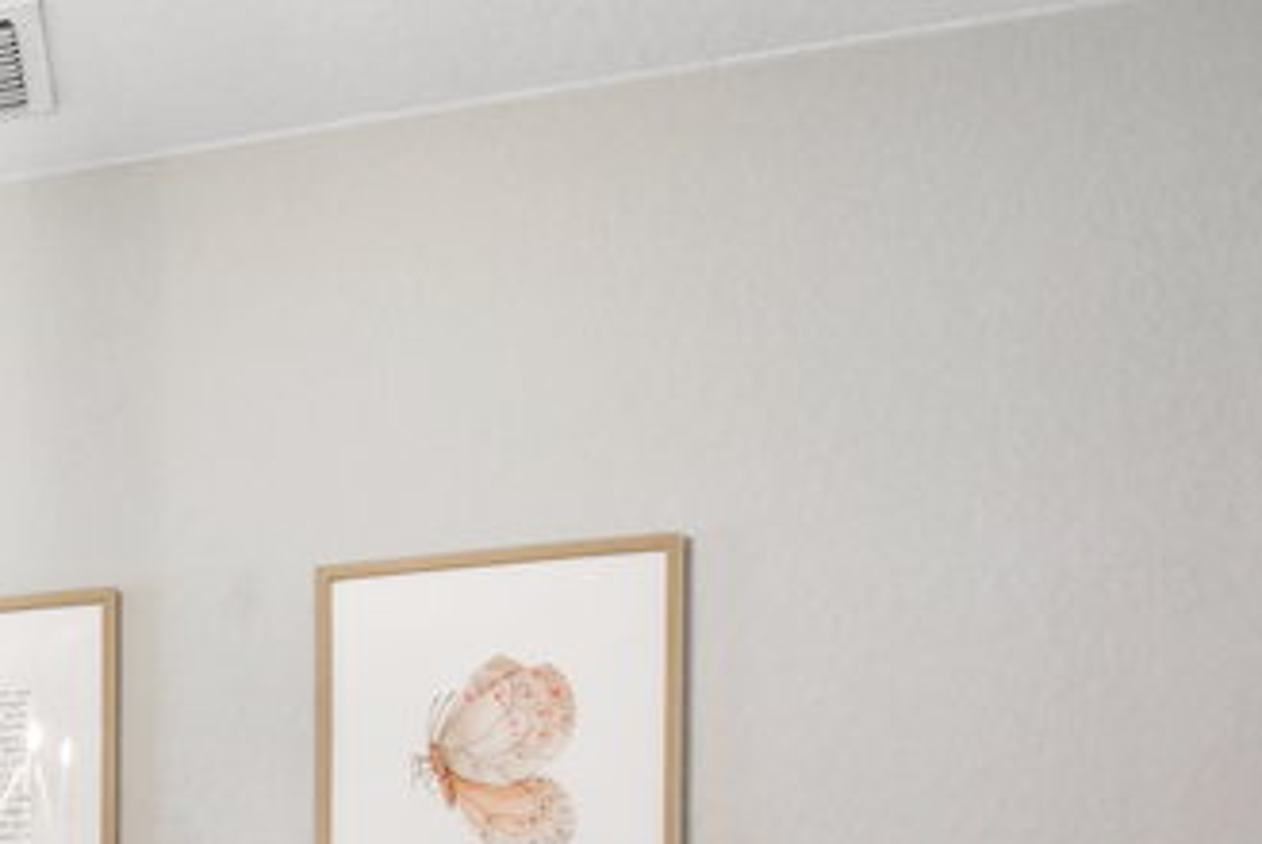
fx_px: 2070
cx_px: -514
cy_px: 1274
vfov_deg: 19.9
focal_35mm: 59
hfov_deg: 26.7
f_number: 13
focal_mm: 12
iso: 400
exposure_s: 1/3.33
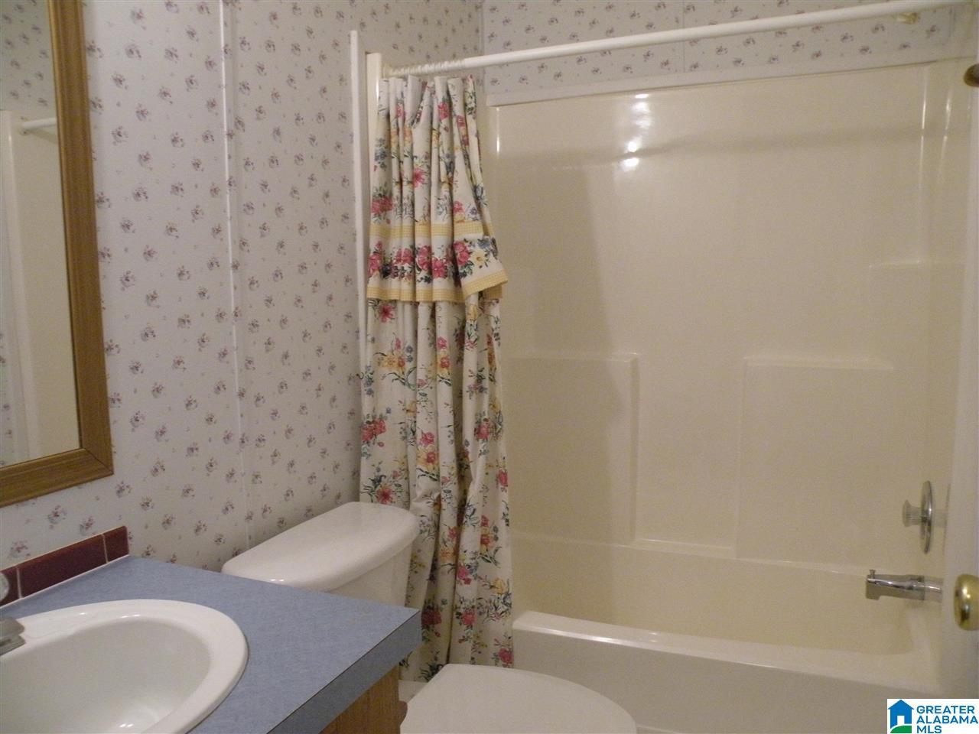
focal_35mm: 27
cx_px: 490
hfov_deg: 65.3
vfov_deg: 51.4
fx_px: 764
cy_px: 367
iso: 400
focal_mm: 4.7
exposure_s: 1/41.3
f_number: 2.8
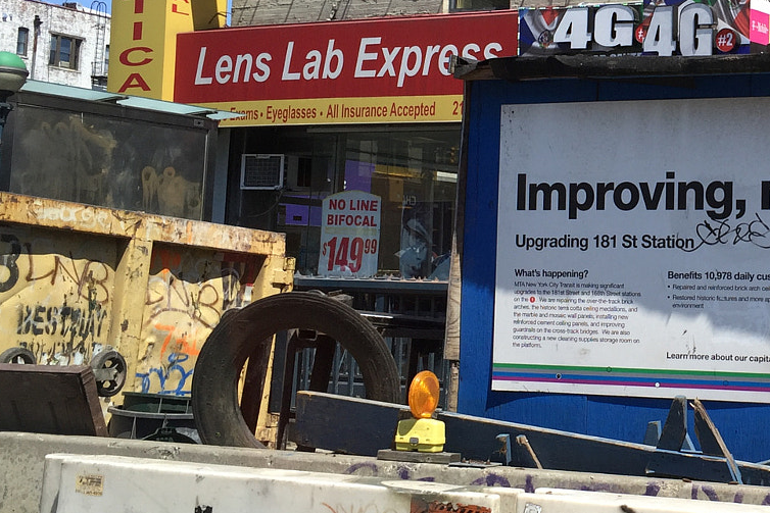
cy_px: 186
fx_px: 1369
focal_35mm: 64
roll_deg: -3.1
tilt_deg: +5.7
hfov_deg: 29.4
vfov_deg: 21.2
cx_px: 761
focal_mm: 4.15
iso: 32
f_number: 2.2
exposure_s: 1/216
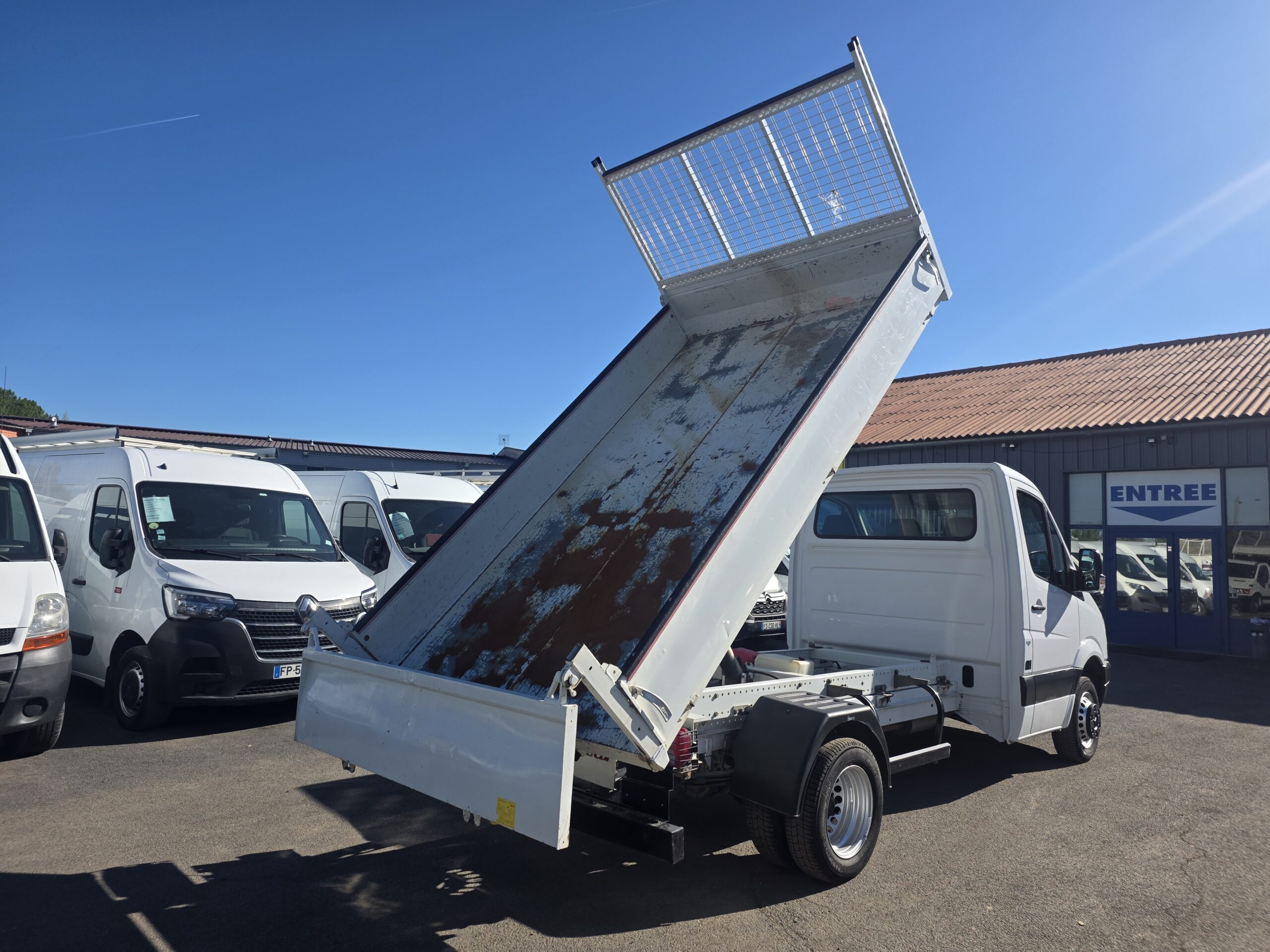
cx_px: 635
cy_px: 476
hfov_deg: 73.9
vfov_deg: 58.9
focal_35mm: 23
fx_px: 844
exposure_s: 1/5958
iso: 80
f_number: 1.7
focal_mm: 6.25
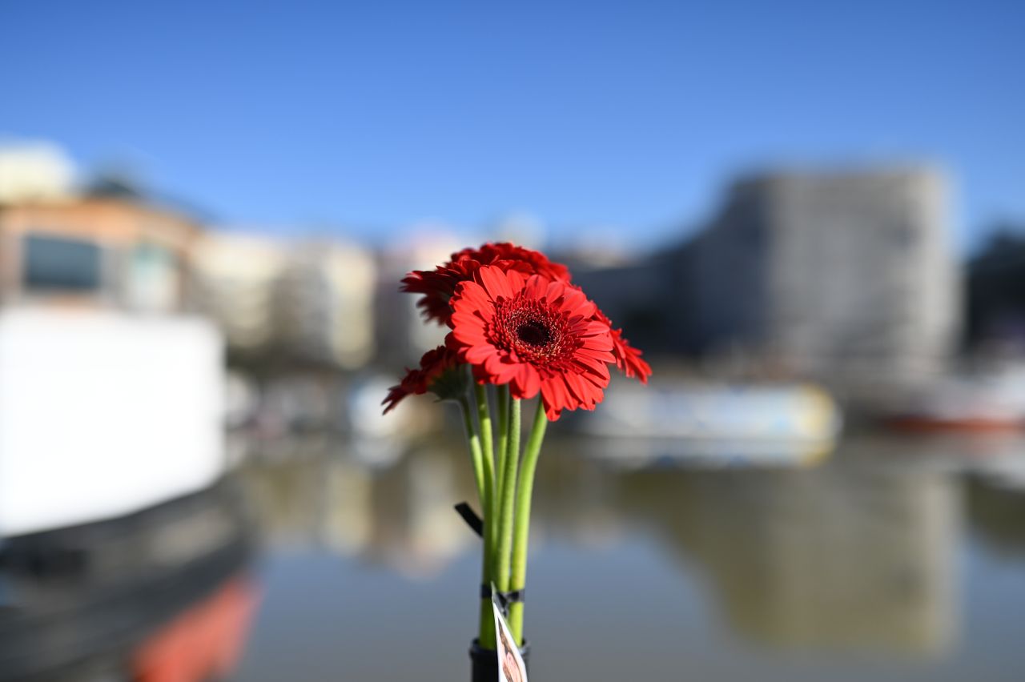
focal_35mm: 35
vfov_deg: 37.8
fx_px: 996
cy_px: 341
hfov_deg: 54.5
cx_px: 512
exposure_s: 1/5000
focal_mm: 35
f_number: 1.8
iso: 100
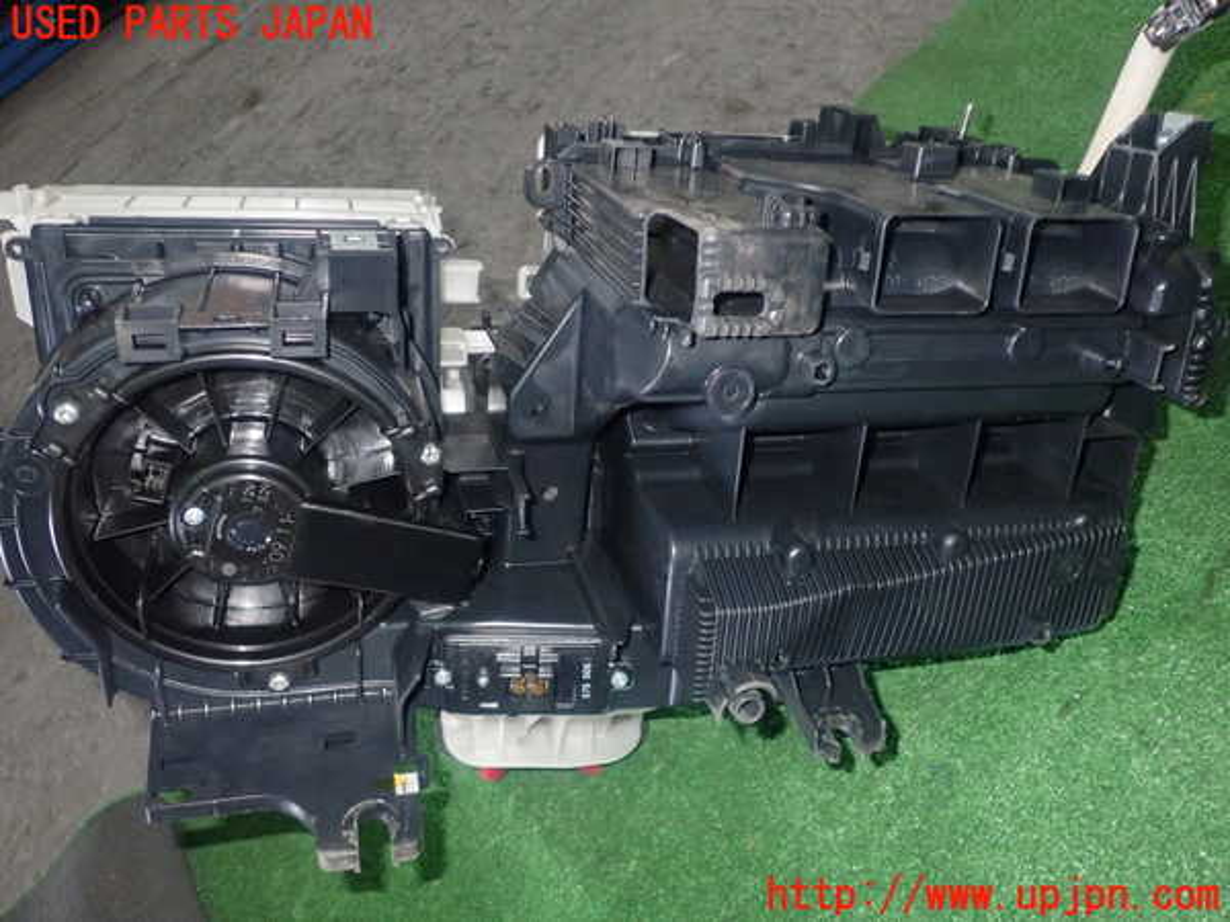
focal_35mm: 30
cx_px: 615
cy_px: 461
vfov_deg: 46.8
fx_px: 1066
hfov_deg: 60.0
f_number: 6.3
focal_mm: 5.4
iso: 800
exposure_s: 1/30
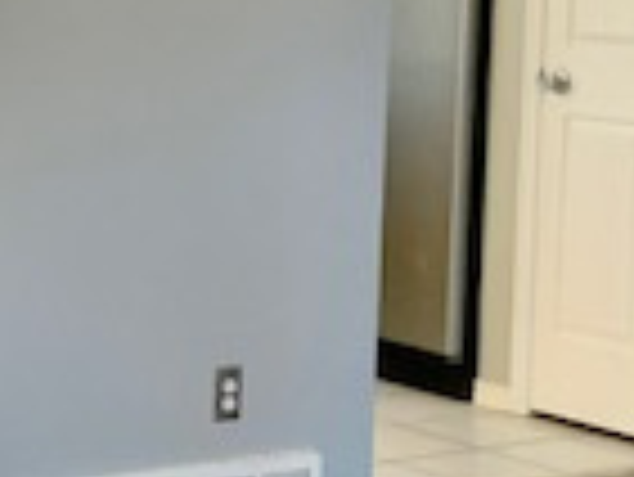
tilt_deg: -5.0
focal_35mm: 118
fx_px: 2163
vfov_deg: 12.6
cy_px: 194
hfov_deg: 16.2
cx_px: -40
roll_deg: -0.4
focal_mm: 4.25
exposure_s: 1/60
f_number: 1.8
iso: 160
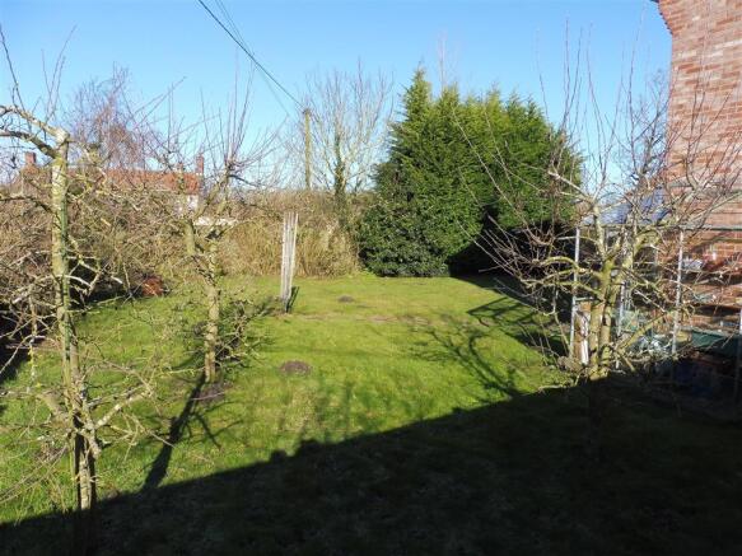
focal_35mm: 24
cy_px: 278
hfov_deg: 71.6
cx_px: 371
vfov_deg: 56.8
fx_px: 514
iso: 100
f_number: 4
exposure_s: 1/500
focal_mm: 4.3
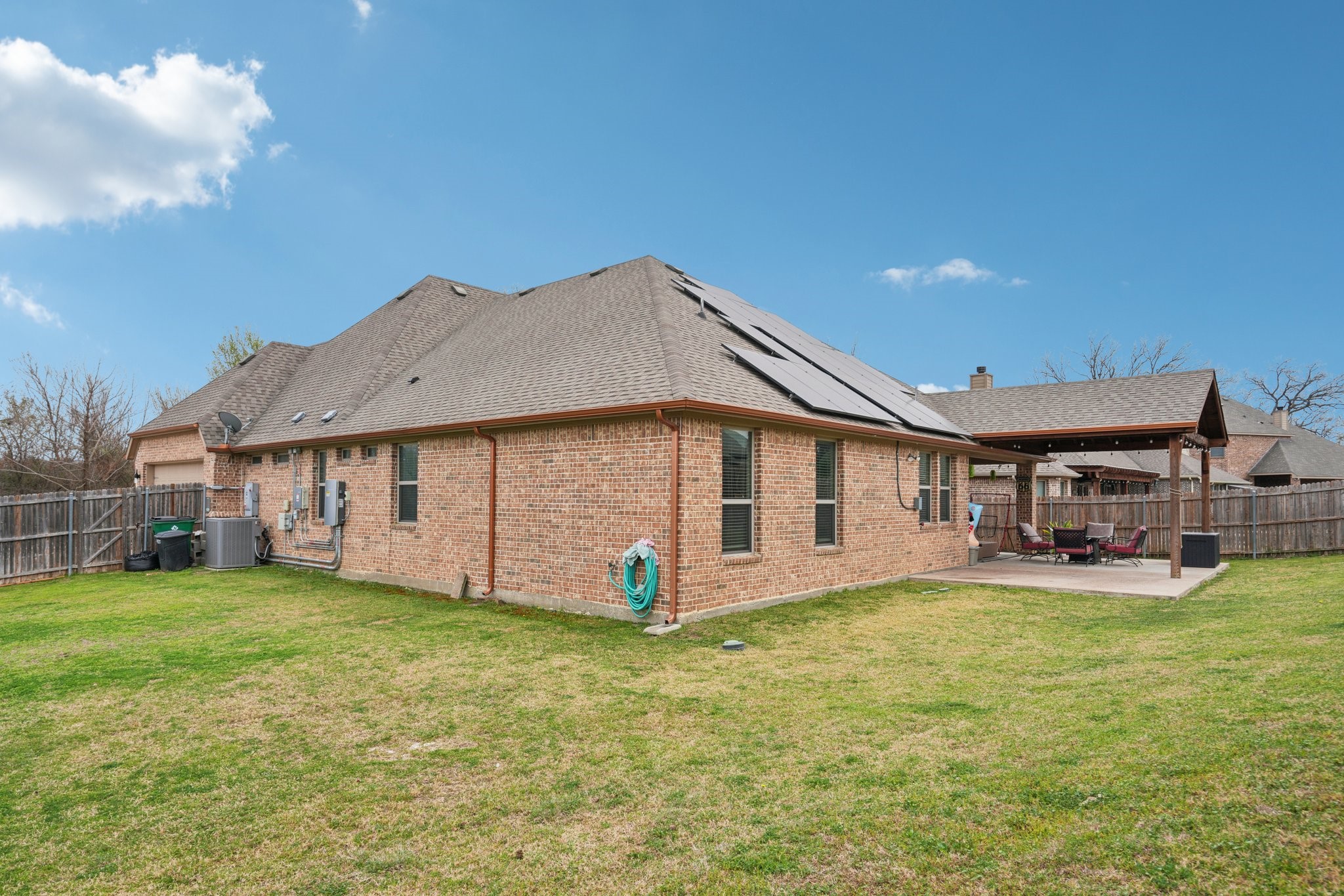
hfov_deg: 84.0
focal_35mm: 20
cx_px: 672
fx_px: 747
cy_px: 448
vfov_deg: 61.9
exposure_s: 1/320
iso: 100
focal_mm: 20
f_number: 8
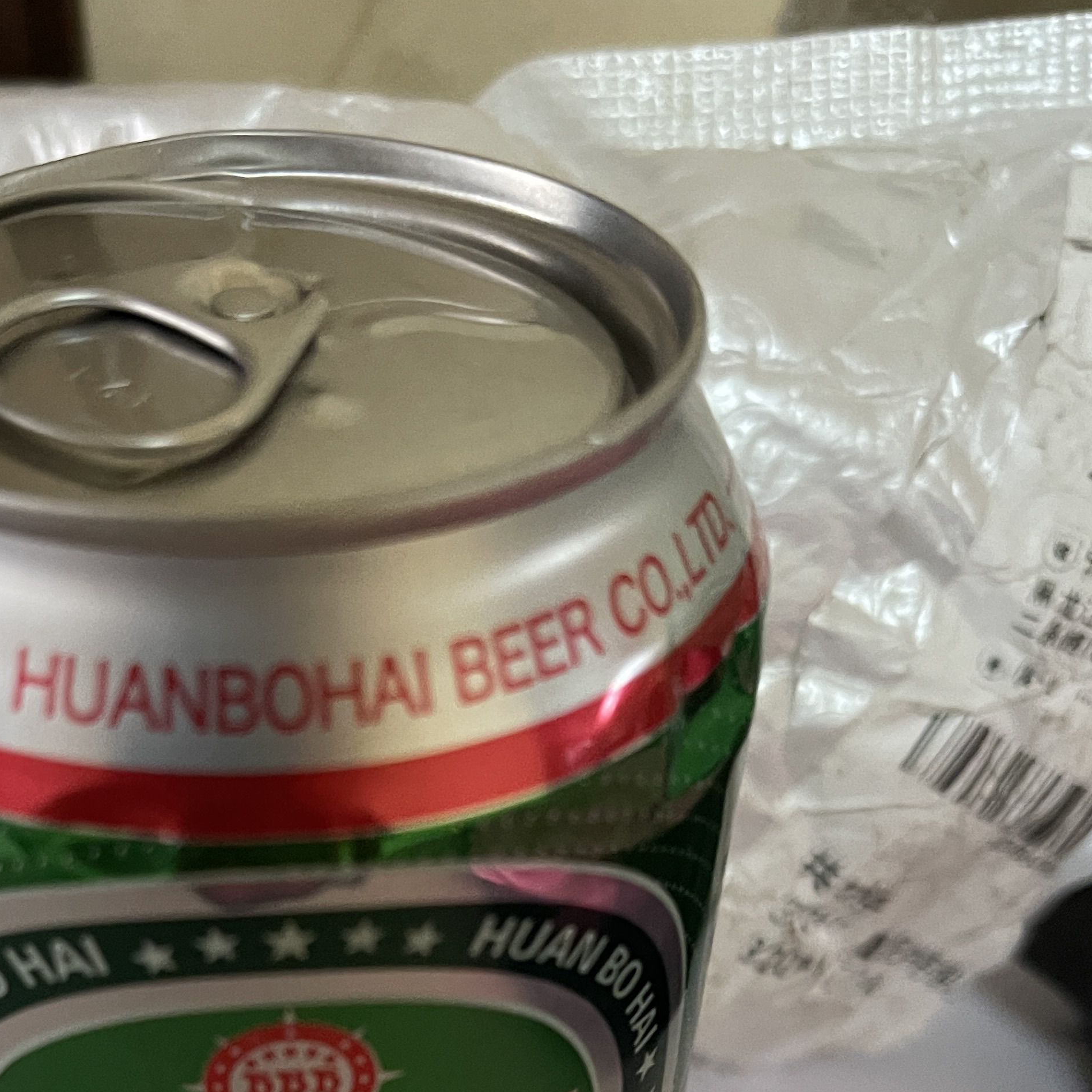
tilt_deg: -44.5
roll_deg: +2.6
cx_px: 333
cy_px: 1057
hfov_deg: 35.6
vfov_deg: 33.4
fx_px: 1677
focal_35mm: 47
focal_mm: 5.1
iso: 400
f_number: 1.6
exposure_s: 1/50
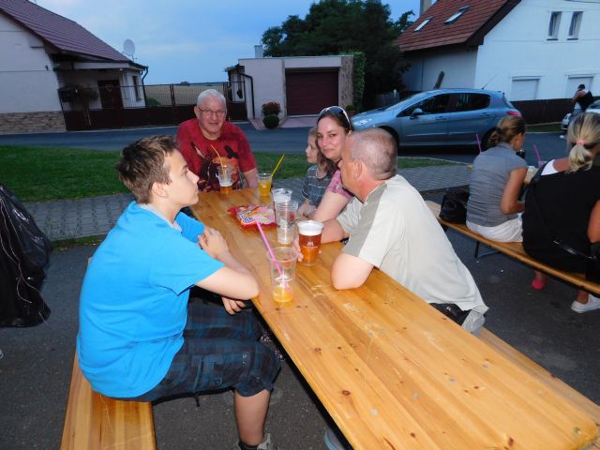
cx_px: 300
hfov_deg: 73.9
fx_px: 399
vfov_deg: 58.9
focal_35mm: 23
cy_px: 225
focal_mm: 4
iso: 200
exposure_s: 1/30
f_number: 3
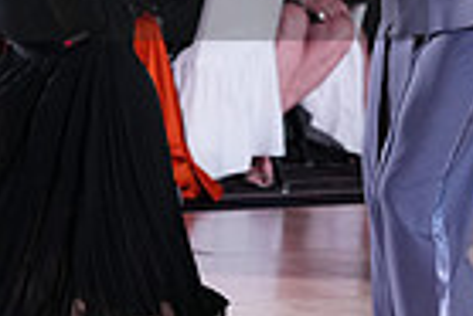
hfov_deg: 4.7
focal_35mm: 438
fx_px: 5761
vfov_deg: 3.1
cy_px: -49
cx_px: 58
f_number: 4
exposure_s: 1/320
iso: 2500
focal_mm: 105
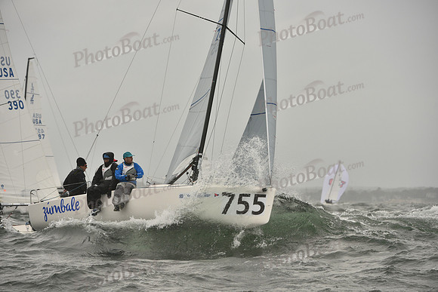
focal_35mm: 260
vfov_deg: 5.3
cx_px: 219
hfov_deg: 7.9
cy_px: 146
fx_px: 3164
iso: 400
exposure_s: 1/1250
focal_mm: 260
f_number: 7.1
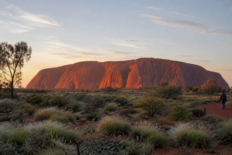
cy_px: 78
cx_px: 116
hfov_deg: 28.8
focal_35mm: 70
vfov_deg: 19.5
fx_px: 451
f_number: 2.8
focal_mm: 70
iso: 6400
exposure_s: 1/250
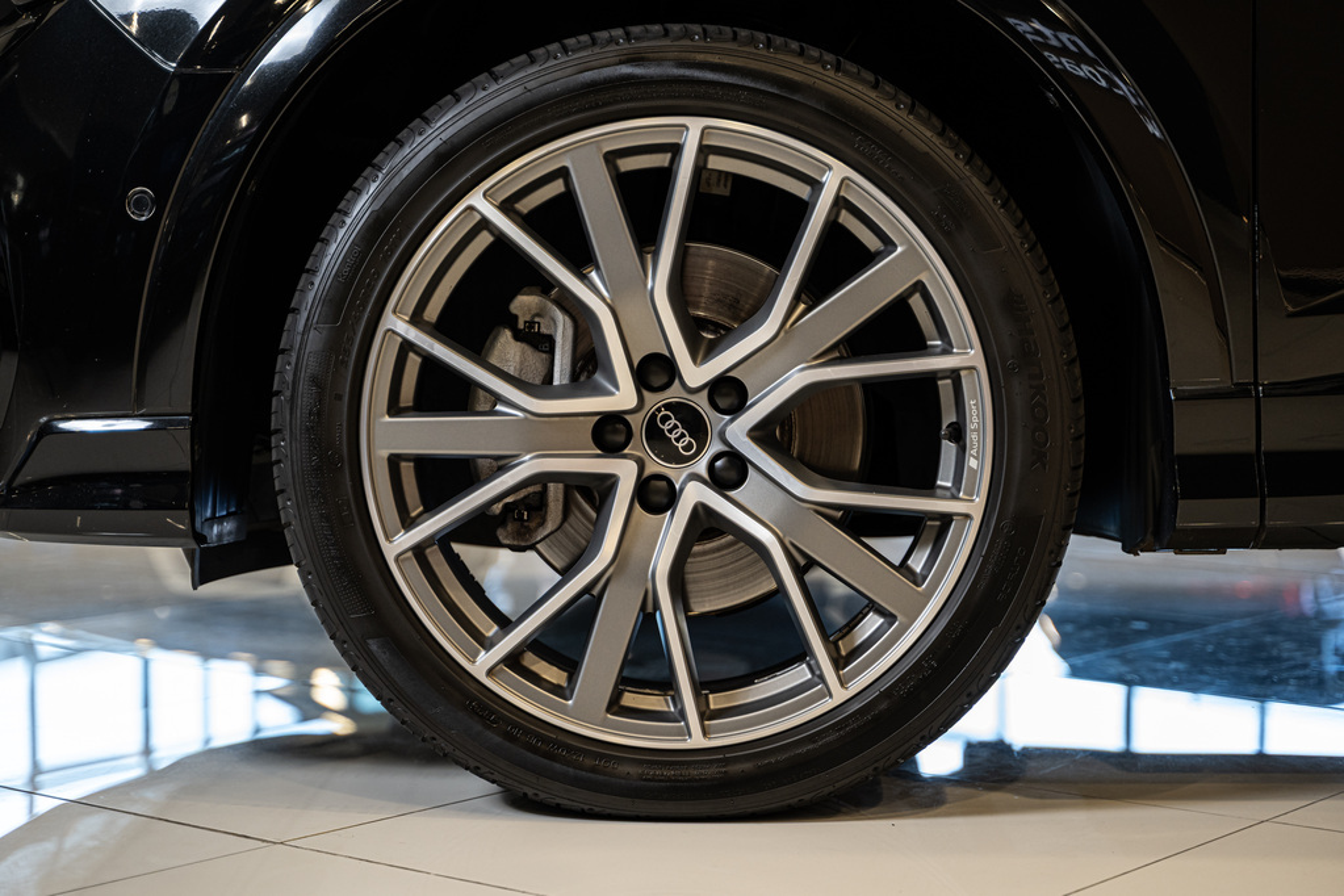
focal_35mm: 66
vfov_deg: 20.6
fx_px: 2464
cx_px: 672
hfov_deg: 30.5
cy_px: 448
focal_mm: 66
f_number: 2.8
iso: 640
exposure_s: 1/160
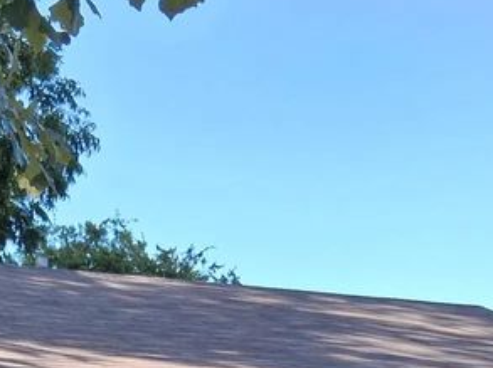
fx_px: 1294
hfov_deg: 20.7
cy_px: 618
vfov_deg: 14.6
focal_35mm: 91
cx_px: -27
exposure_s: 1/167
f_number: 1.8
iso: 25
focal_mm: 3.98
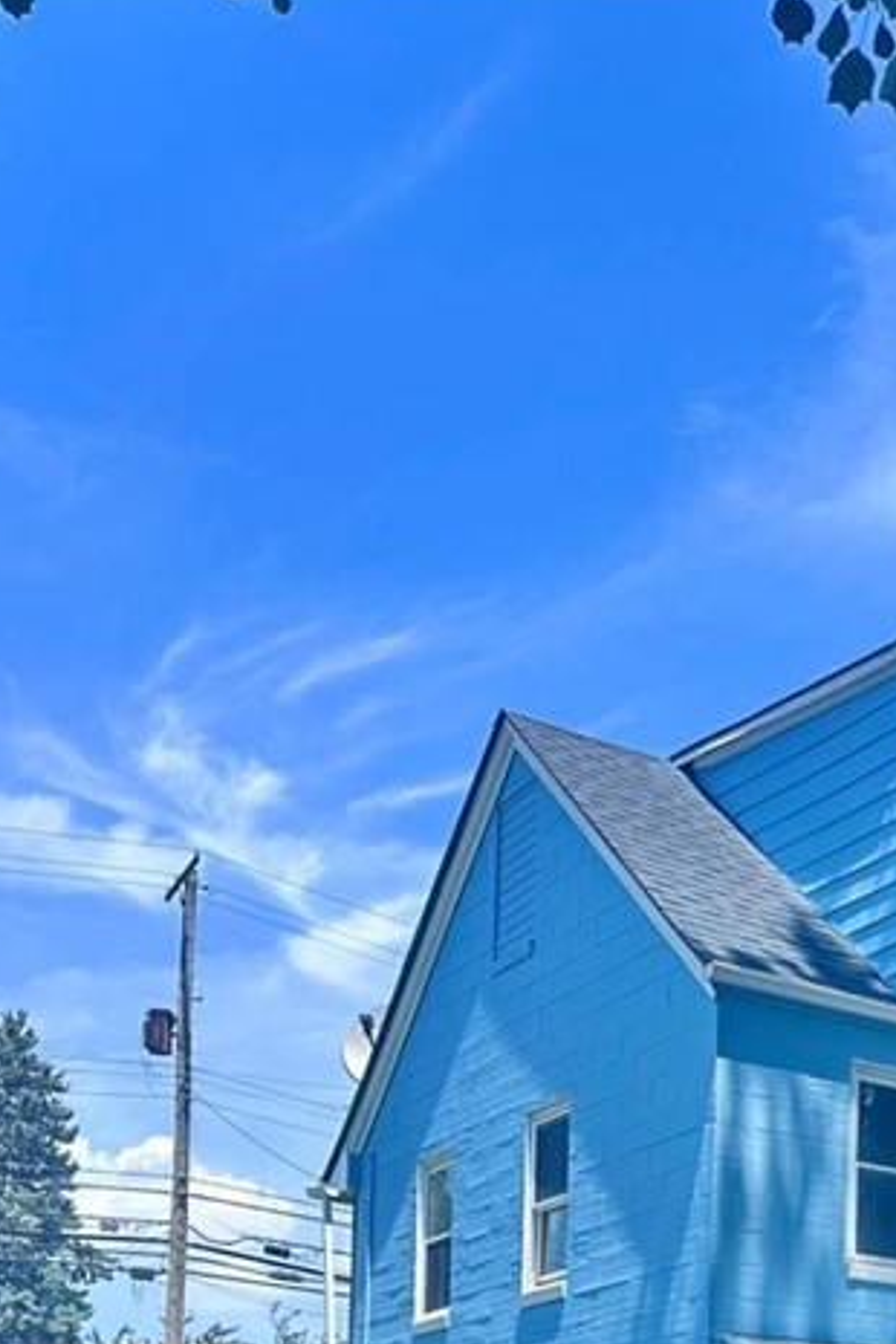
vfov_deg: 32.3
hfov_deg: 23.4
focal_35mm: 55
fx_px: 2053
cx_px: 925
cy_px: 1448
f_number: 1.78
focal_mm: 6.86
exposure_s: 1/2203
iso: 80
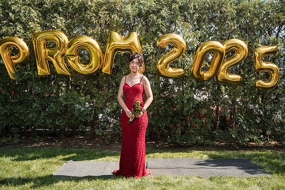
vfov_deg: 37.9
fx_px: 277
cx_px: 142
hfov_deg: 54.4
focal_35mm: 35
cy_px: 95
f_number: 5
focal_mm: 35
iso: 200
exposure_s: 1/250
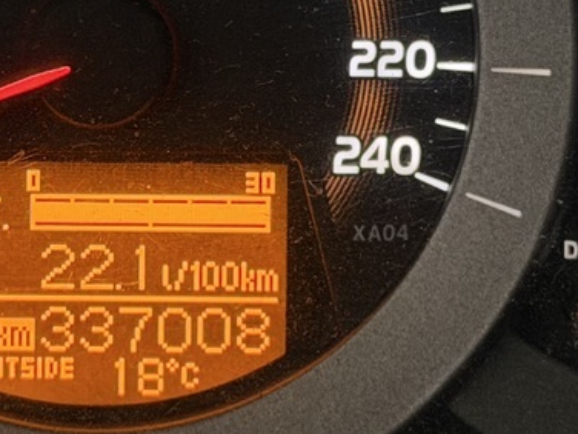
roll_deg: +0.1
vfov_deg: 8.0
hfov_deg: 10.7
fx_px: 3072
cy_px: 55
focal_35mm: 184
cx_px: 109
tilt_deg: -21.7
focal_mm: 6.76
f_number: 1.78
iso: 200
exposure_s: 1/33
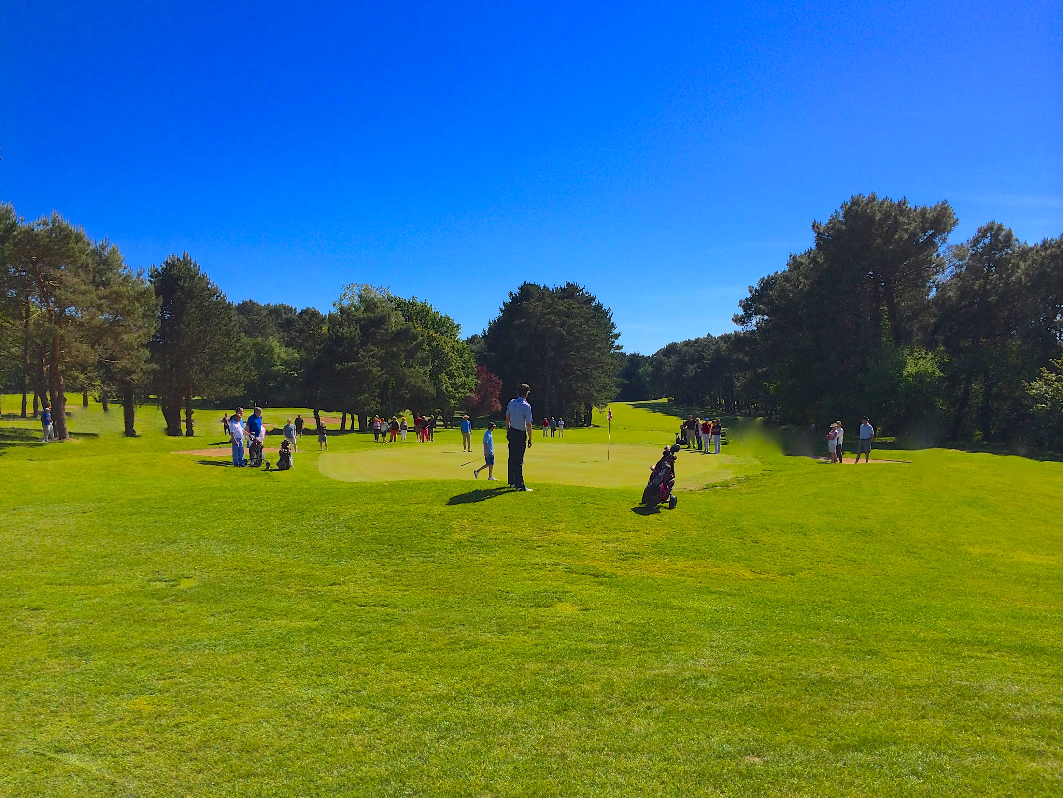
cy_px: 399
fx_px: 921
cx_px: 532
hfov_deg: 60.0
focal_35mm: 30
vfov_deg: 46.8
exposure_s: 1/2564
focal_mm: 4.12
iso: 32
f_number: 2.2
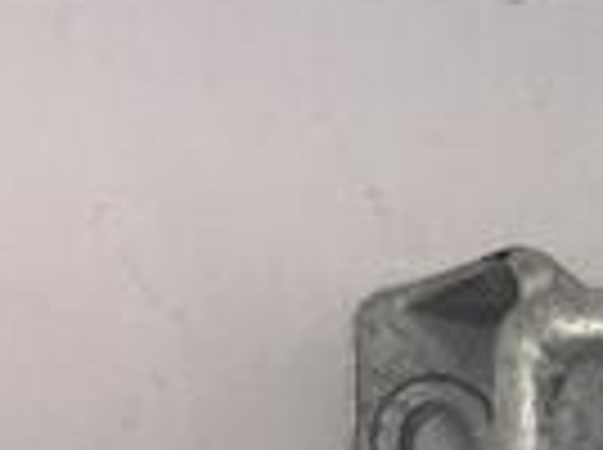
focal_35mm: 139
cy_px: 1048
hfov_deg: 12.8
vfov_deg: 9.5
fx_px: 2417
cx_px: 1130
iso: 32
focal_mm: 4.15
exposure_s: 1/60
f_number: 2.2
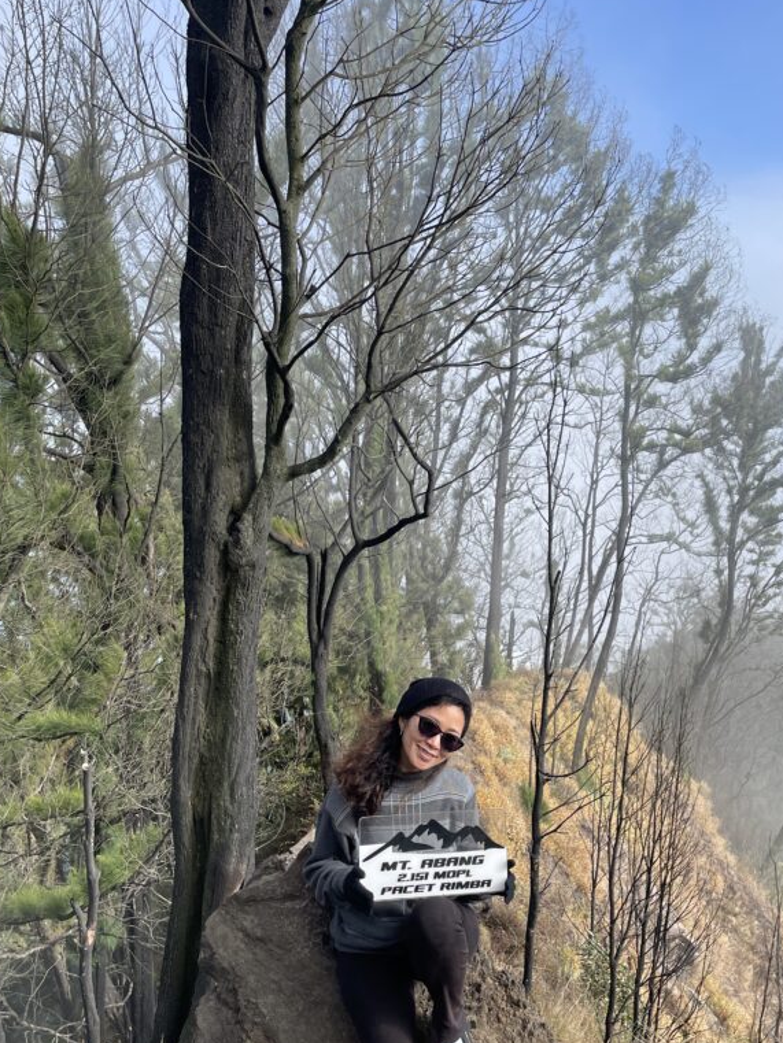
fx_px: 1055
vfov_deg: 52.5
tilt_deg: -7.7
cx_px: 442
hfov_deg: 40.6
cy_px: 577
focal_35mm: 35
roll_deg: -2.4
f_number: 1.6
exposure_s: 1/1949
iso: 32
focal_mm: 4.2
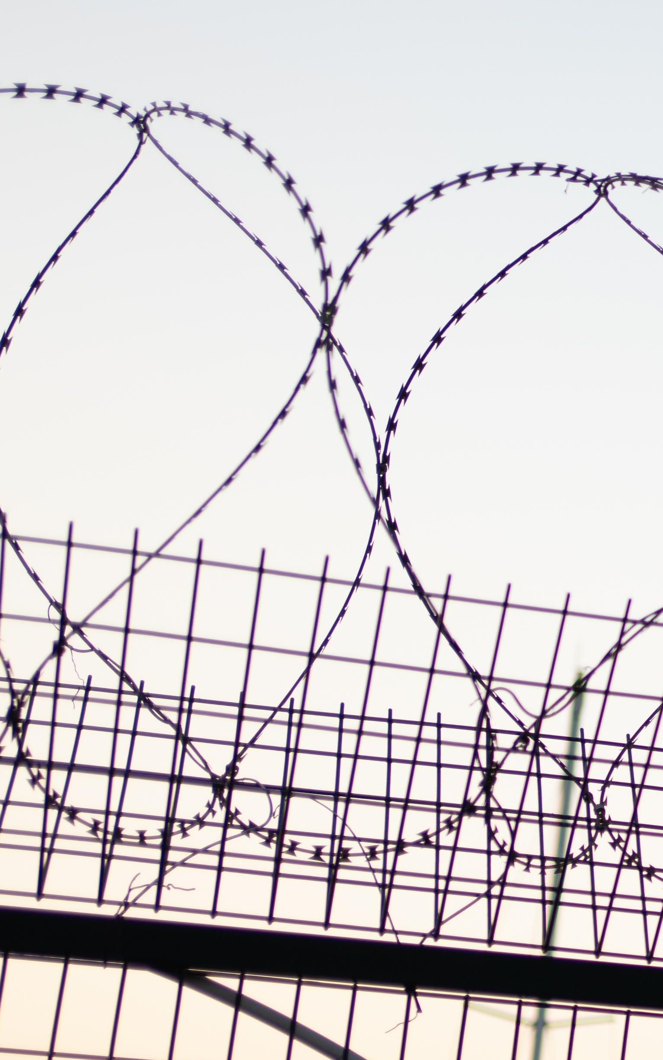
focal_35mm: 116
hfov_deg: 10.1
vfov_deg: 17.9
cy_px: 681
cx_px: 1470
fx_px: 3353
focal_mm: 35
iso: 100
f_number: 1.8
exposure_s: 1/1250
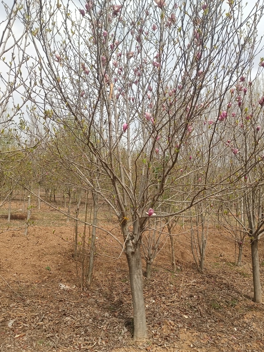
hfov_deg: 51.3
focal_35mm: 27
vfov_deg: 65.3
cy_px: 176
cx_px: 132
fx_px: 275
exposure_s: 1/448
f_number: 1.9
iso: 100
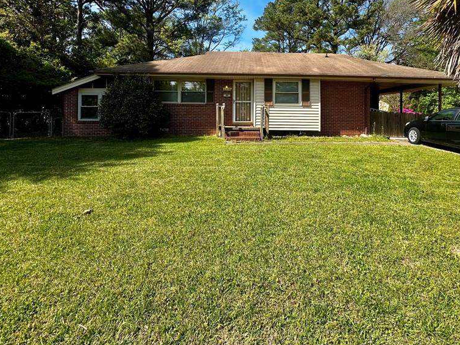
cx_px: 260
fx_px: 252
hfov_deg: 84.2
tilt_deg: +1.4
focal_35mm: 19
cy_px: 114
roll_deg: -0.4
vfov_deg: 66.7
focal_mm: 2.22
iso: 50
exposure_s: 1/940
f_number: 2.2
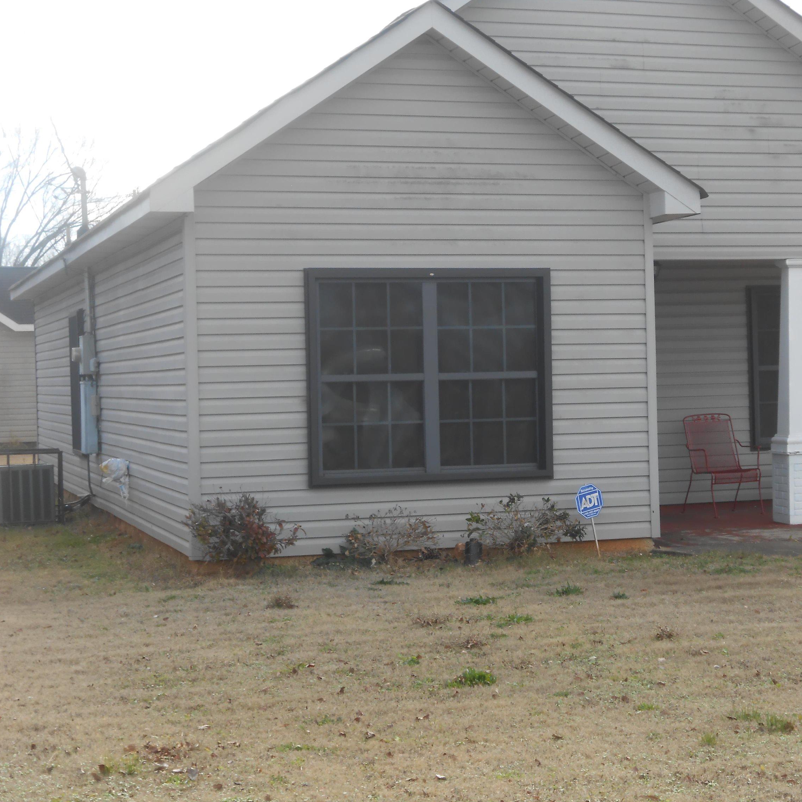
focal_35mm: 75
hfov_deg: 23.0
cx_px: 526
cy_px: 403
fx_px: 1966
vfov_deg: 23.1
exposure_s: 1/160
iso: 80
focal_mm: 11.3
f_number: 5.6
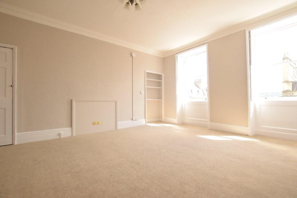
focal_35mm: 15
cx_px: 148
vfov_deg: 77.3
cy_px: 99
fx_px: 124
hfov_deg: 100.4
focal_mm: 10
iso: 3200
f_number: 6.3
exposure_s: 1/800
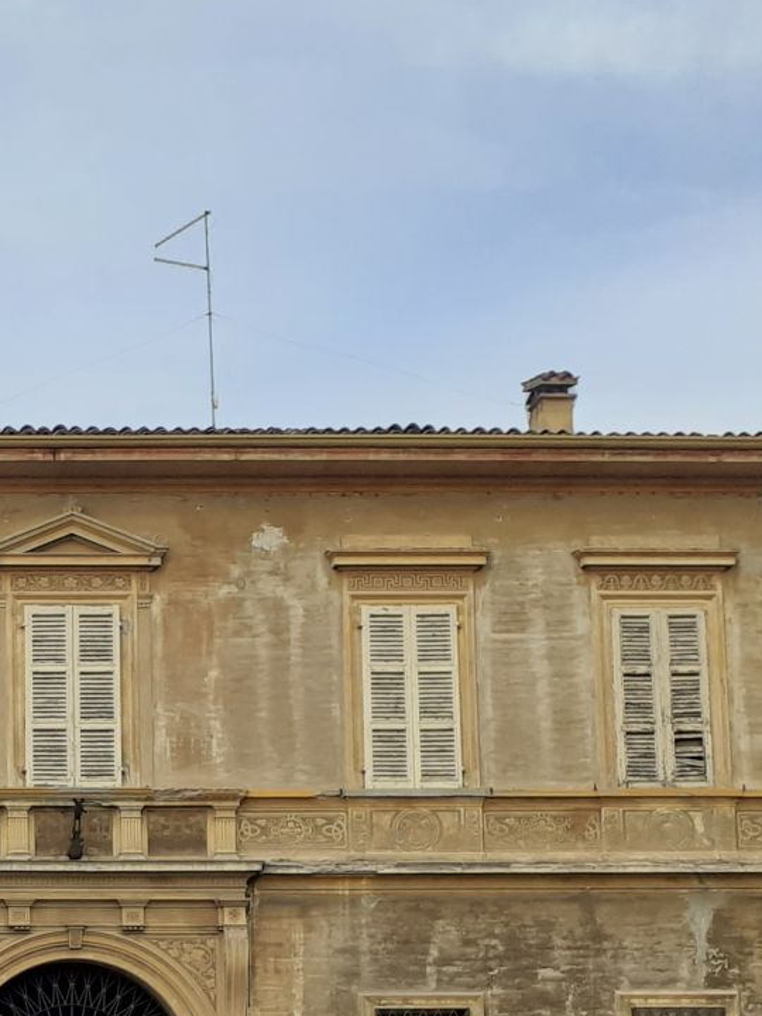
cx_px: -226
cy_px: 1029
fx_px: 2201
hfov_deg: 18.3
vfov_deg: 24.7
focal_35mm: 75
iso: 40
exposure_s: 1/456
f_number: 1.9
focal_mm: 3.6
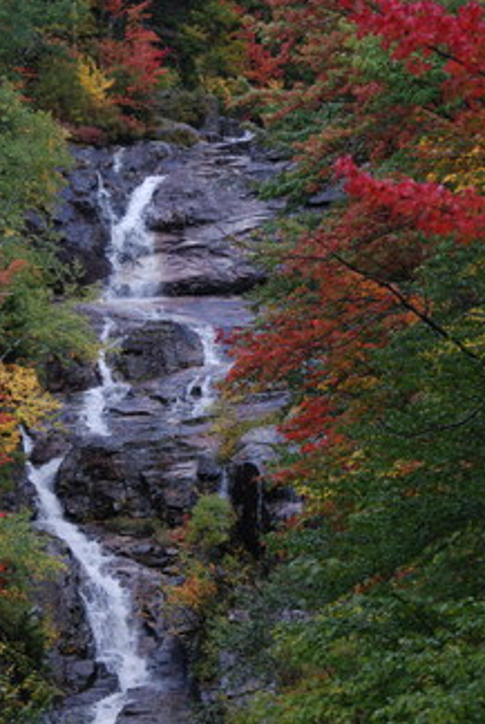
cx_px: 179
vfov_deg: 10.9
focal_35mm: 188
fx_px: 3787
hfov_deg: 7.3
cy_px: 469
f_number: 4.8
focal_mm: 78
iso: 400
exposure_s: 1/60
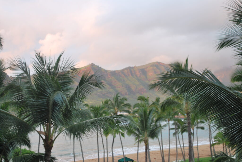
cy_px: 81
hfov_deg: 37.8
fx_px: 353
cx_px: 121
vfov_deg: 25.8
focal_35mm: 52
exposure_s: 1/30
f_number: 5.3
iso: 320
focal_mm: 35
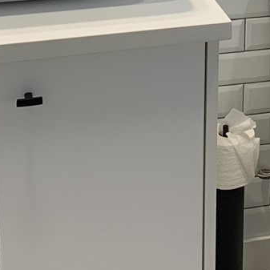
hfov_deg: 15.7
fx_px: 962
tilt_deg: -12.9
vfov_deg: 15.0
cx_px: 260
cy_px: -117
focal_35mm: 109
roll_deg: -0.4
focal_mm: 4.25
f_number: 1.8
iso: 50
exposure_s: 1/60
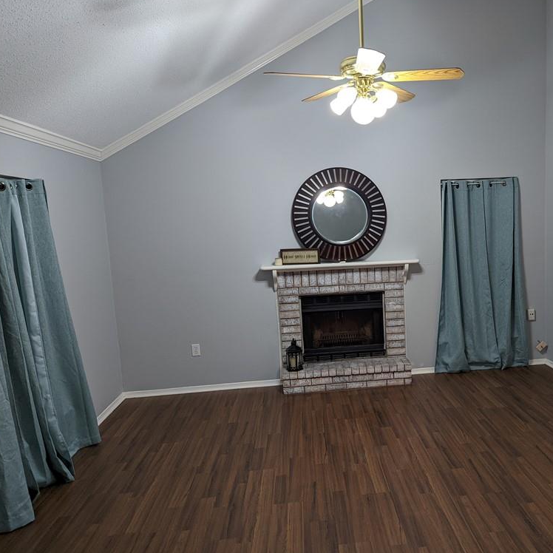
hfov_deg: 54.5
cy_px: 276
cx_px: 369
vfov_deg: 55.6
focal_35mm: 29
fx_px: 524
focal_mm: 6.81
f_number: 1.85
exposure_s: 1/40
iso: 131
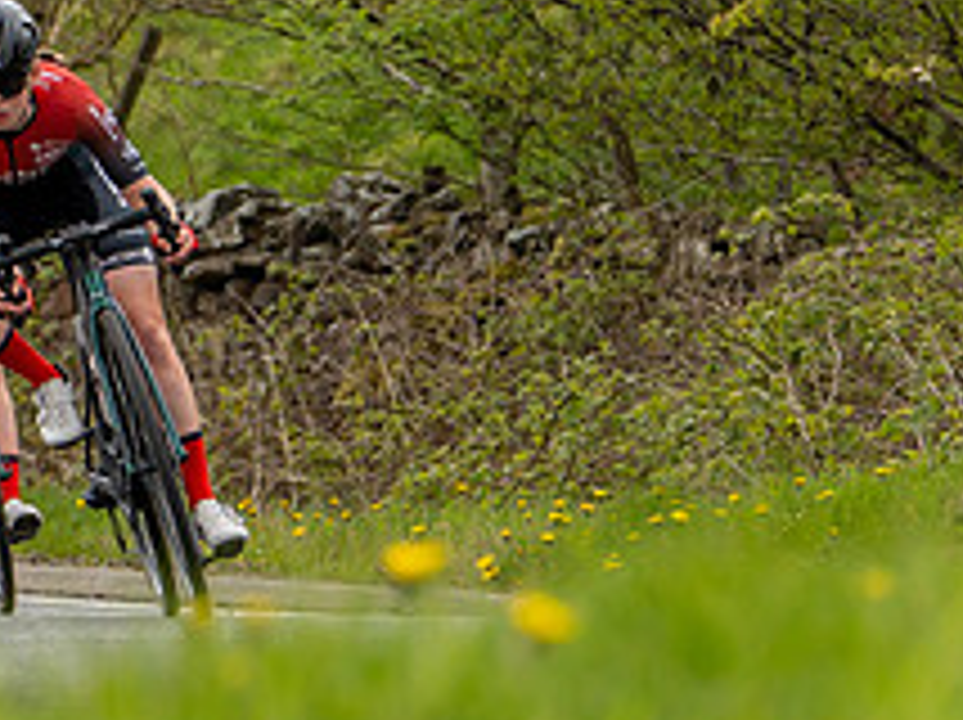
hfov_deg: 4.1
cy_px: 293
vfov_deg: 3.1
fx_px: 13366
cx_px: -62
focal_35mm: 481
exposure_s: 1/640
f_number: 3.5
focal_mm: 105
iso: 200
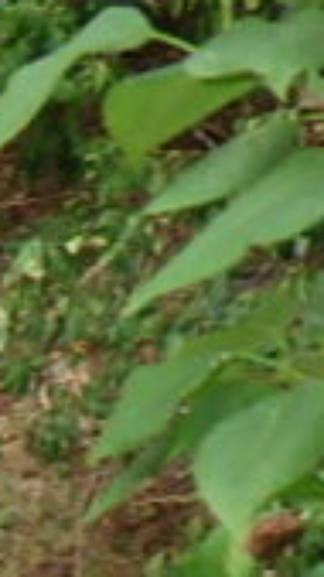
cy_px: 884
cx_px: -1361
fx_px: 2827
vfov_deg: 11.2
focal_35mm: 185
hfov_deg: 5.1
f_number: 3.5
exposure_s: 1/60
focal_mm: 5
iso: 125
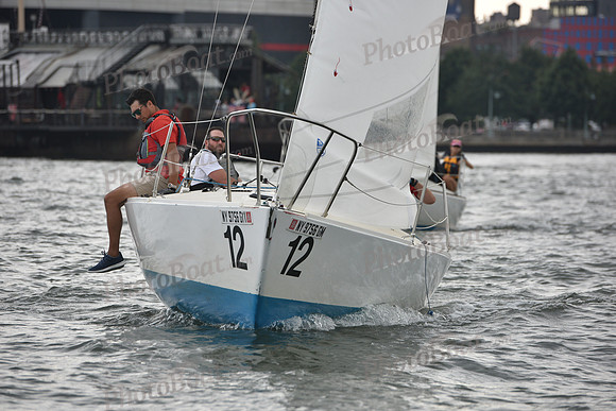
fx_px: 3337
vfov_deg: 7.0
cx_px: 308
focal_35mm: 195
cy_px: 206
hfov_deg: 10.5
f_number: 5
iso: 320
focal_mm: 195
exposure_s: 1/1250
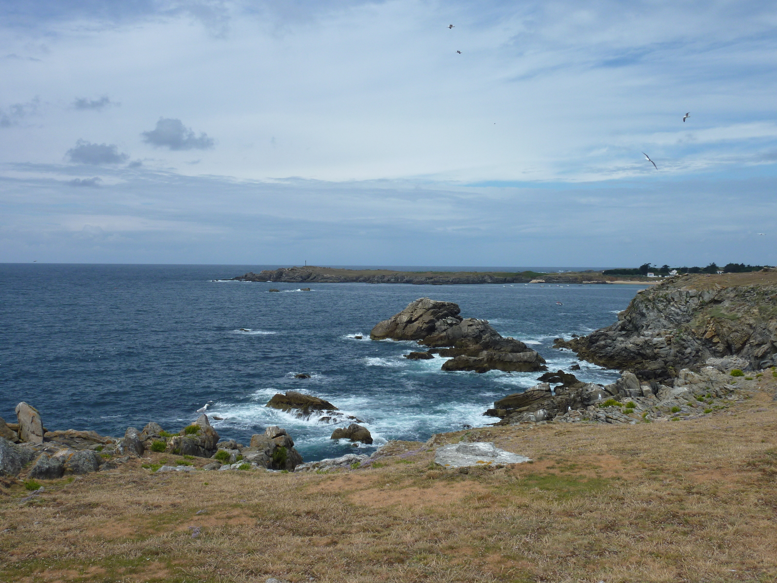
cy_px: 292
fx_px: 786
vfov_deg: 40.7
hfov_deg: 52.6
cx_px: 388
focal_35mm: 35
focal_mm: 5.7
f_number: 5.6
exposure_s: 1/640
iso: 80
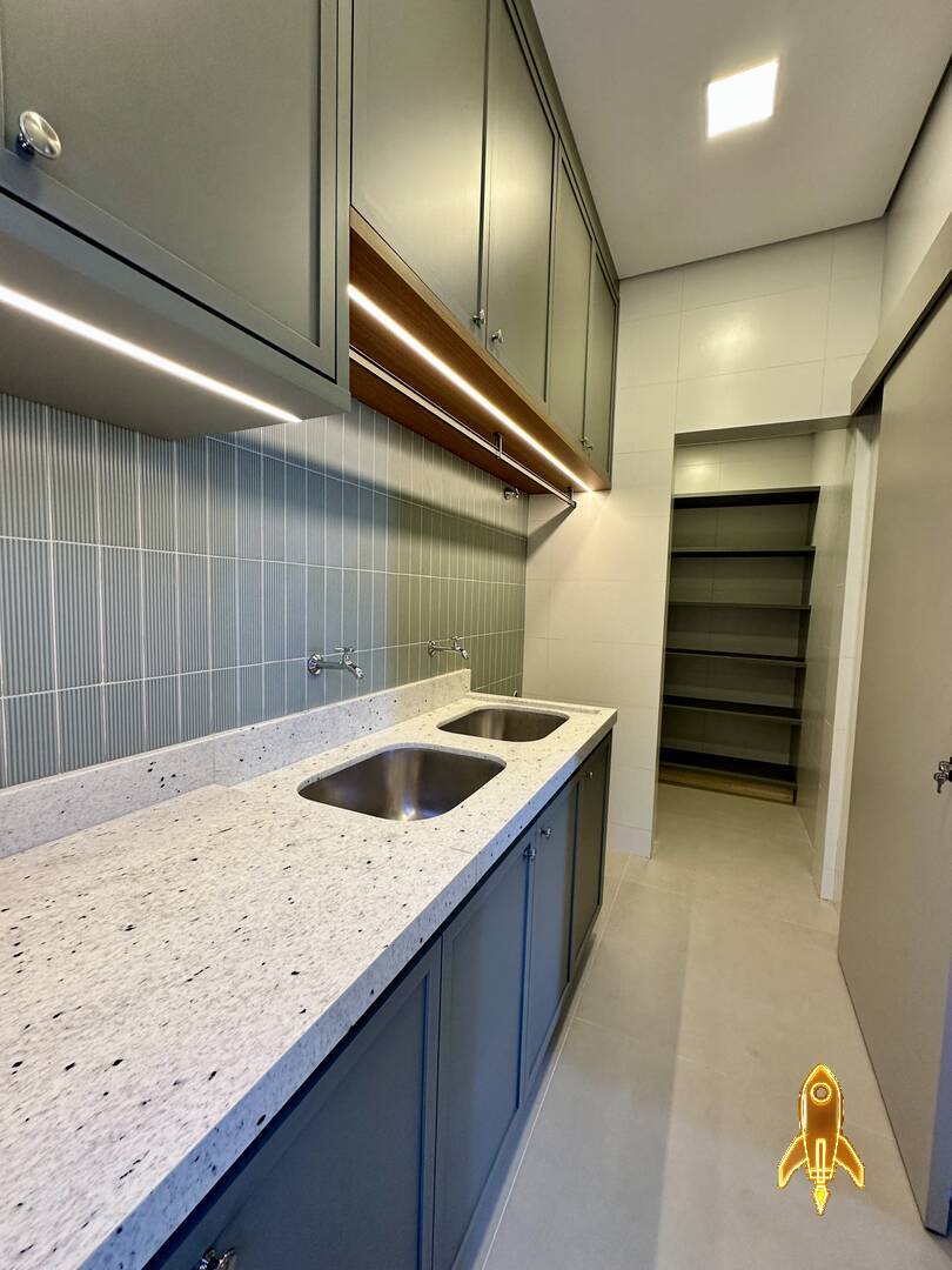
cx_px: 476
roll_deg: -2.1
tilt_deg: -3.5
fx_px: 513
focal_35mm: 14
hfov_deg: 85.7
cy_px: 635
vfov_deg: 102.1
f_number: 2.2
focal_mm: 2.22
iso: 160
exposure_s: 1/120
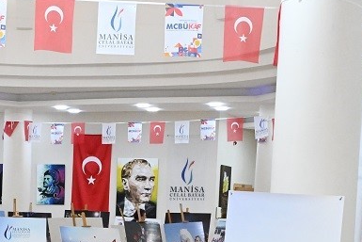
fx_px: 875
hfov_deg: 22.8
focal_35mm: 87
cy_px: 298
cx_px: 41
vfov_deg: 15.1
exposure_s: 1/200
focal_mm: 31
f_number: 13
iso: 9000
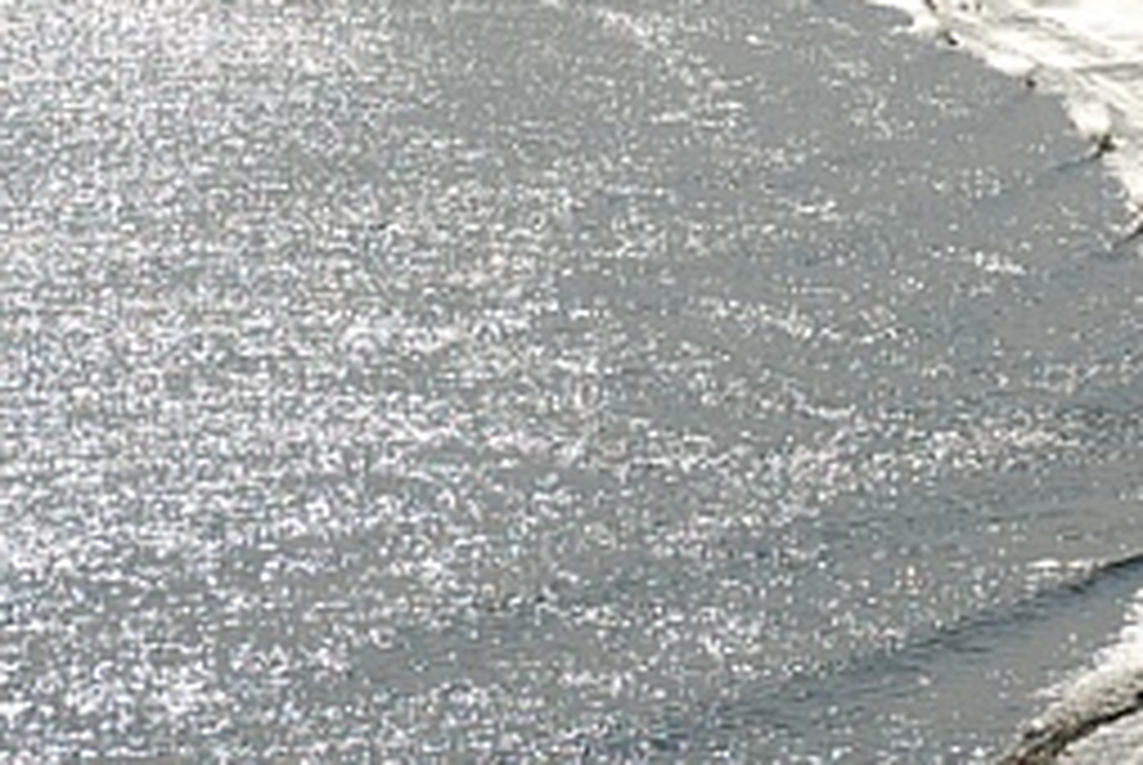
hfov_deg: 6.9
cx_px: 495
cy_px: 772
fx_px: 9472
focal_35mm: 298
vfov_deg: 4.6
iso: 160
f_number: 5.3
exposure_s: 1/3200
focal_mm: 66
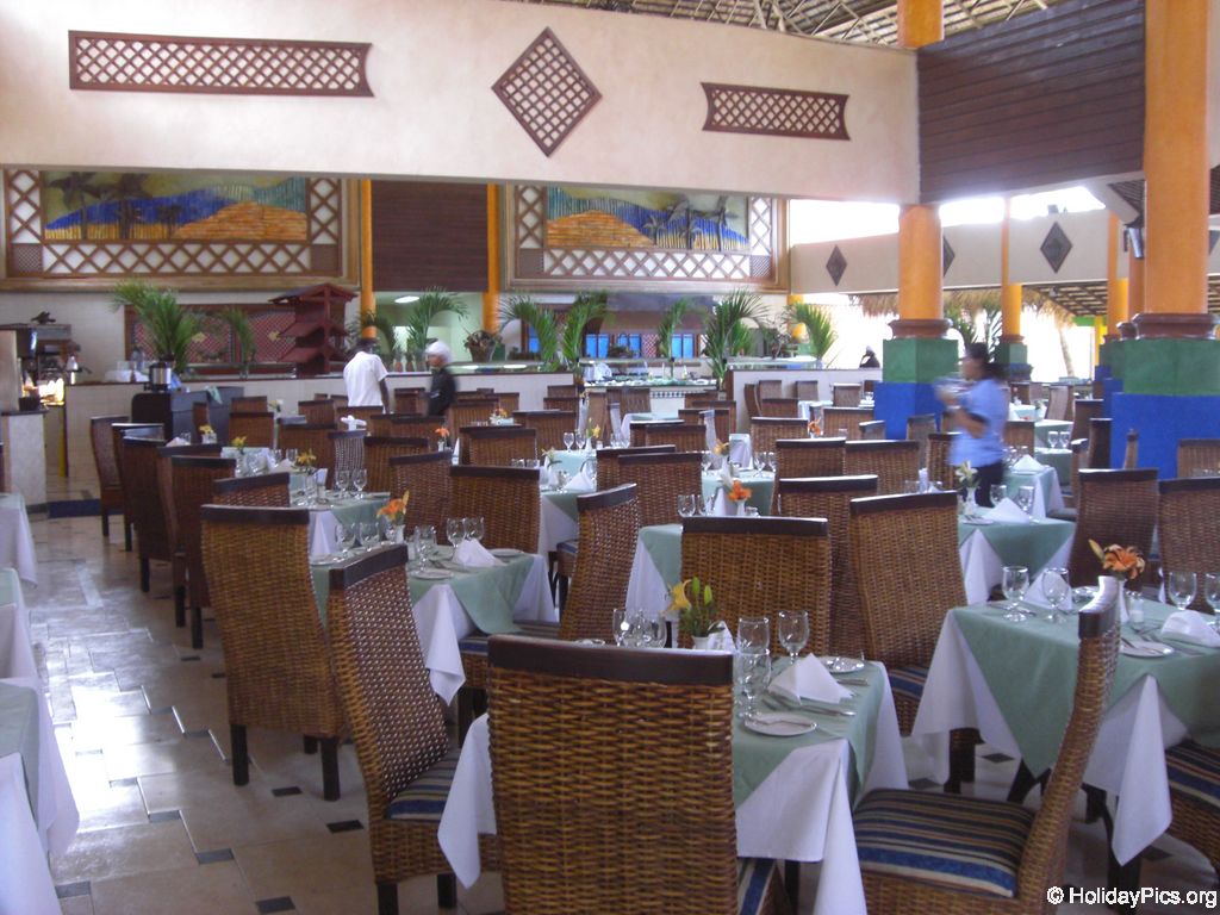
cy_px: 458
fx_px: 1339
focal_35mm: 38
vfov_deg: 37.7
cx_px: 610
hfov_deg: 49.0
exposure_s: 1/13
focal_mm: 6.2
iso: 200
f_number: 2.7
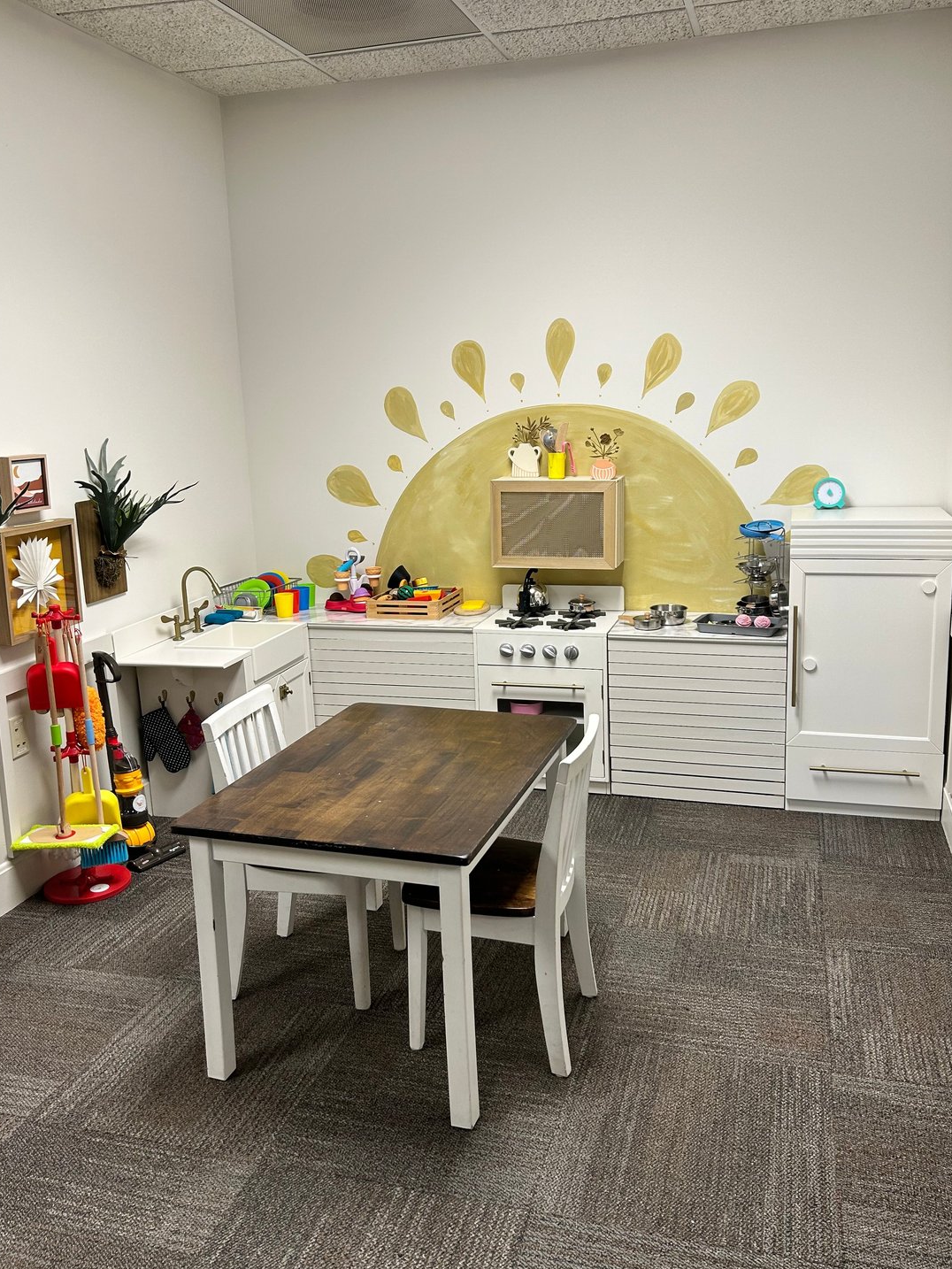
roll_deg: +1.4
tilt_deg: -11.5
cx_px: 490
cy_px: 623
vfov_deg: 61.6
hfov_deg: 48.2
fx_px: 1063
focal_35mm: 29
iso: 80
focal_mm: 5.7
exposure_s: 1/60
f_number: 1.5
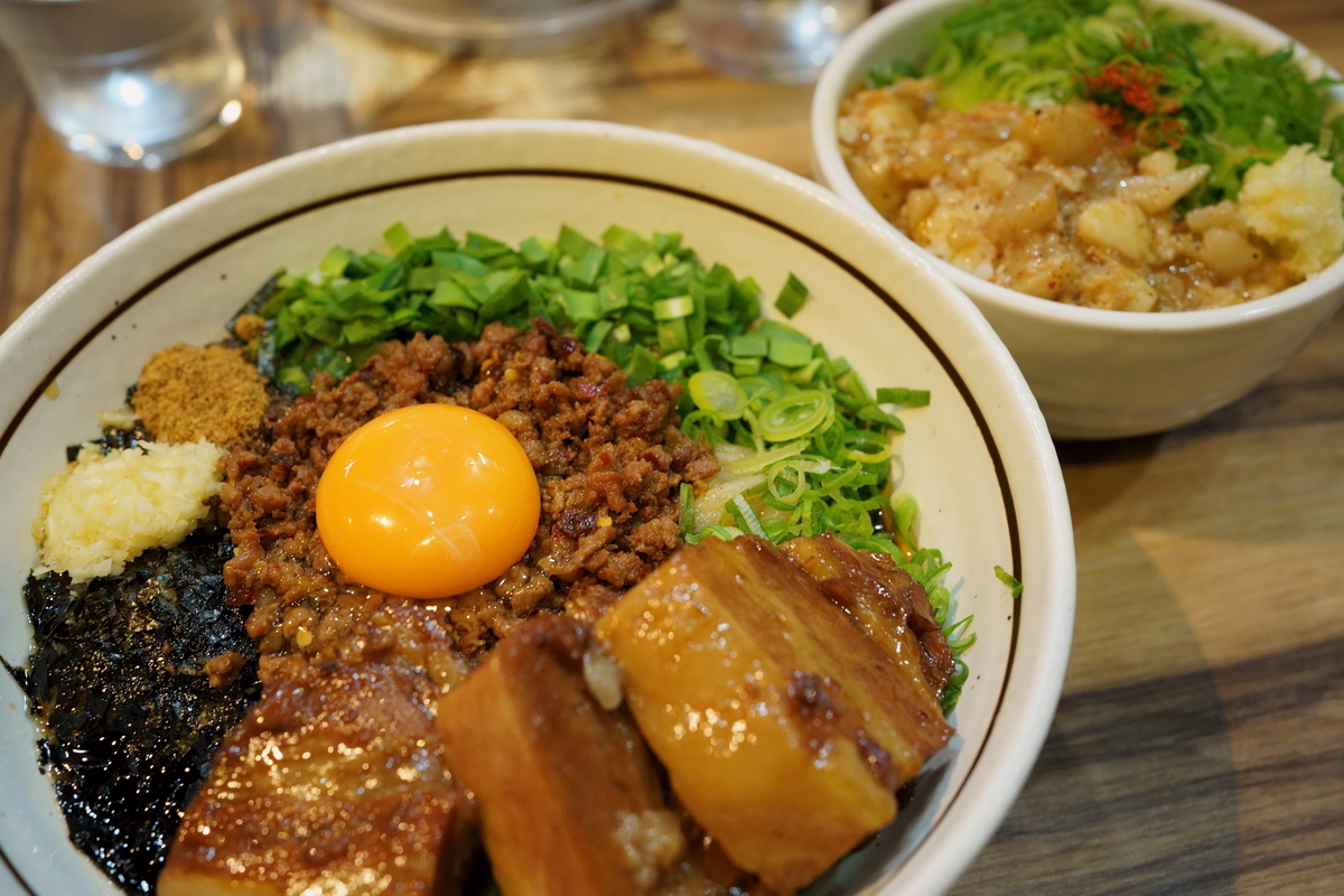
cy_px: 448
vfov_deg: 37.9
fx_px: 1307
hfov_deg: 54.4
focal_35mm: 35
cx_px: 672
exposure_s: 1/20
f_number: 5.6
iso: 1600
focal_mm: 35
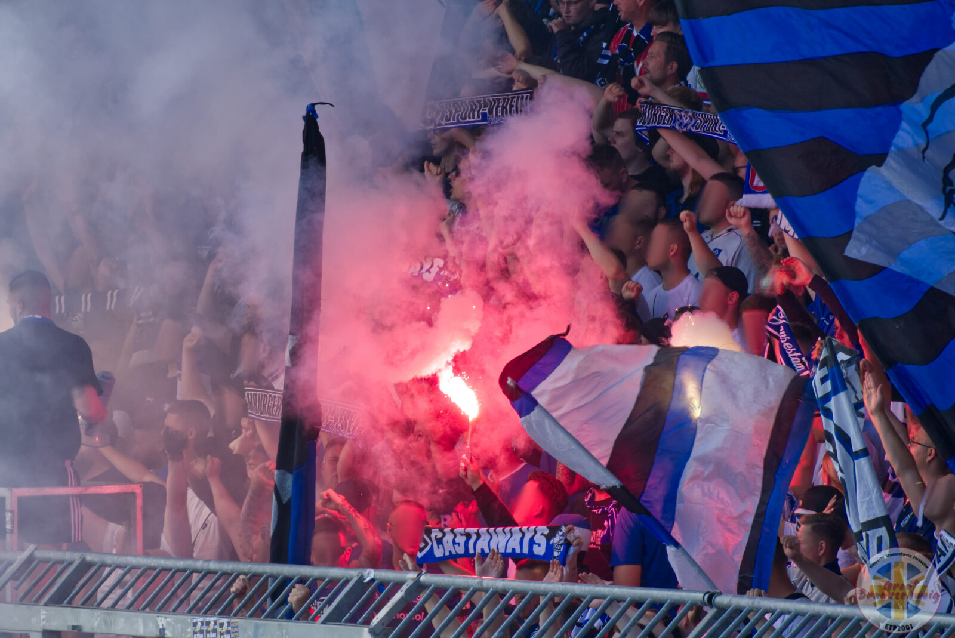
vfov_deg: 2.3
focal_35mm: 600
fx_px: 15926
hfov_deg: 3.4
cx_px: 478
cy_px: 319
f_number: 8
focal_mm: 220
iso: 200
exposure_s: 1/500
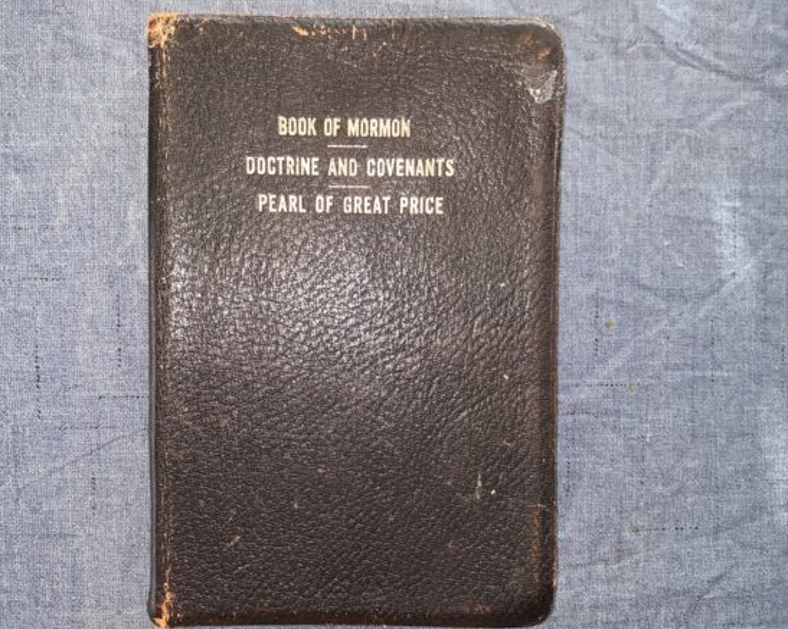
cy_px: 315
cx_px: 364
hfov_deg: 58.7
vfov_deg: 48.5
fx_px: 699
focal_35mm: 30
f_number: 1.7
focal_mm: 3.7
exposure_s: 1/60
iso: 50
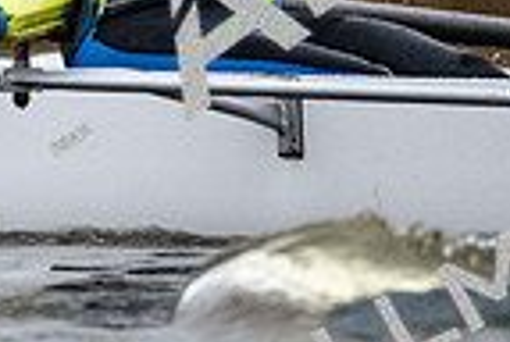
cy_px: -219
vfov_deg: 0.9
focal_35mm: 1619
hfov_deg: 1.3
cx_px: -139
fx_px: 22984
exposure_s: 1/1600
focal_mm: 400
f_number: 4.5
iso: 5600
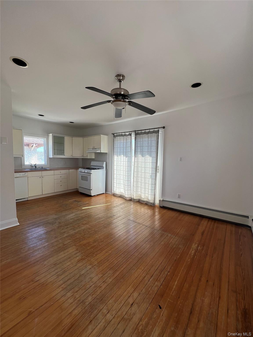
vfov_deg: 106.2
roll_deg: -0.3
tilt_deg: -4.3
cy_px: 168
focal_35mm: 13
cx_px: 126
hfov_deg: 89.9
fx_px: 127
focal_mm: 1.57
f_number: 1.8
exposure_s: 1/161
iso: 32
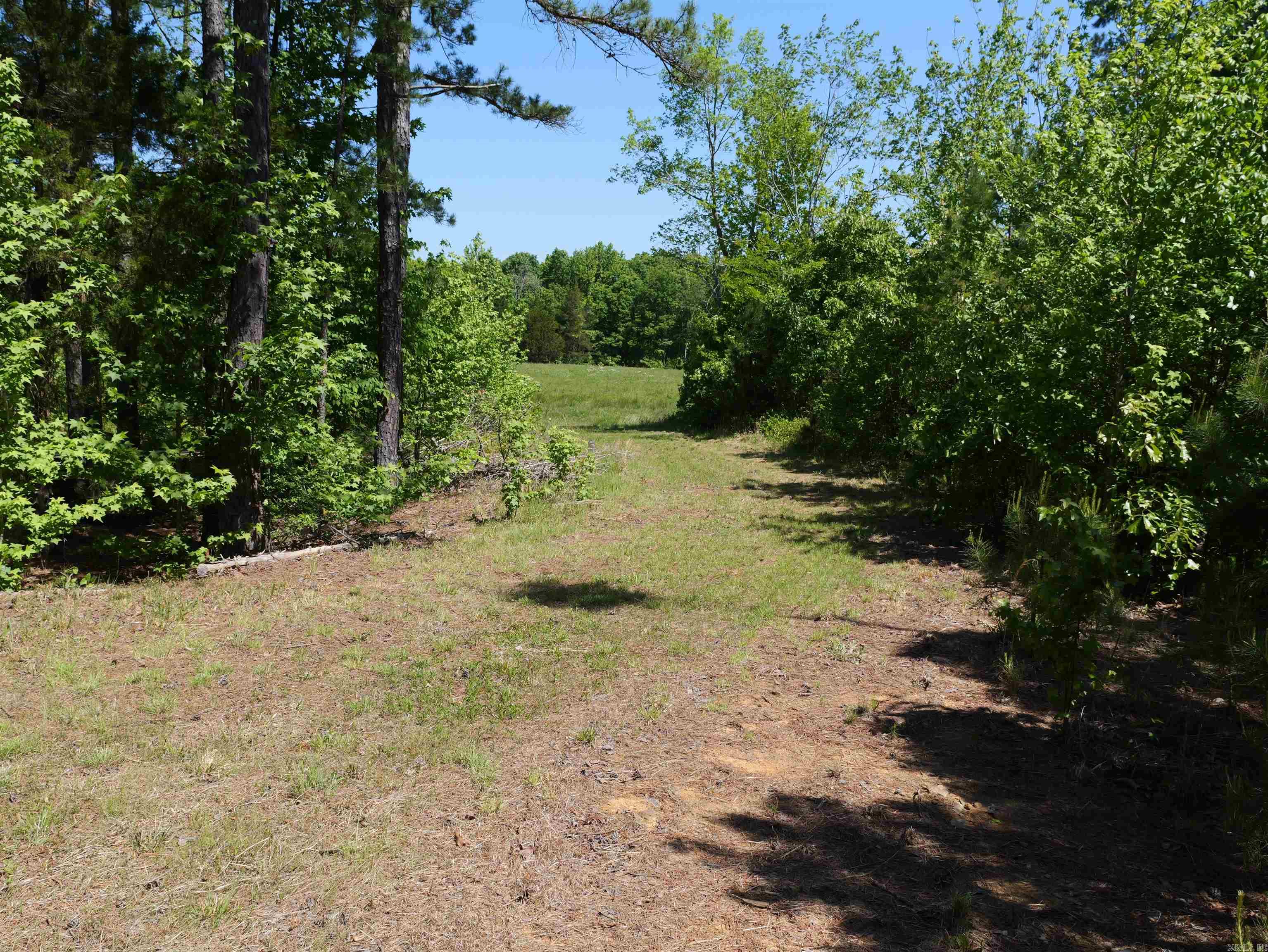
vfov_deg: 49.8
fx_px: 1026
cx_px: 634
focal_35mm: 28
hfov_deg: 63.4
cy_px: 476
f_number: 5
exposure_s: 1/400
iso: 100
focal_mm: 14
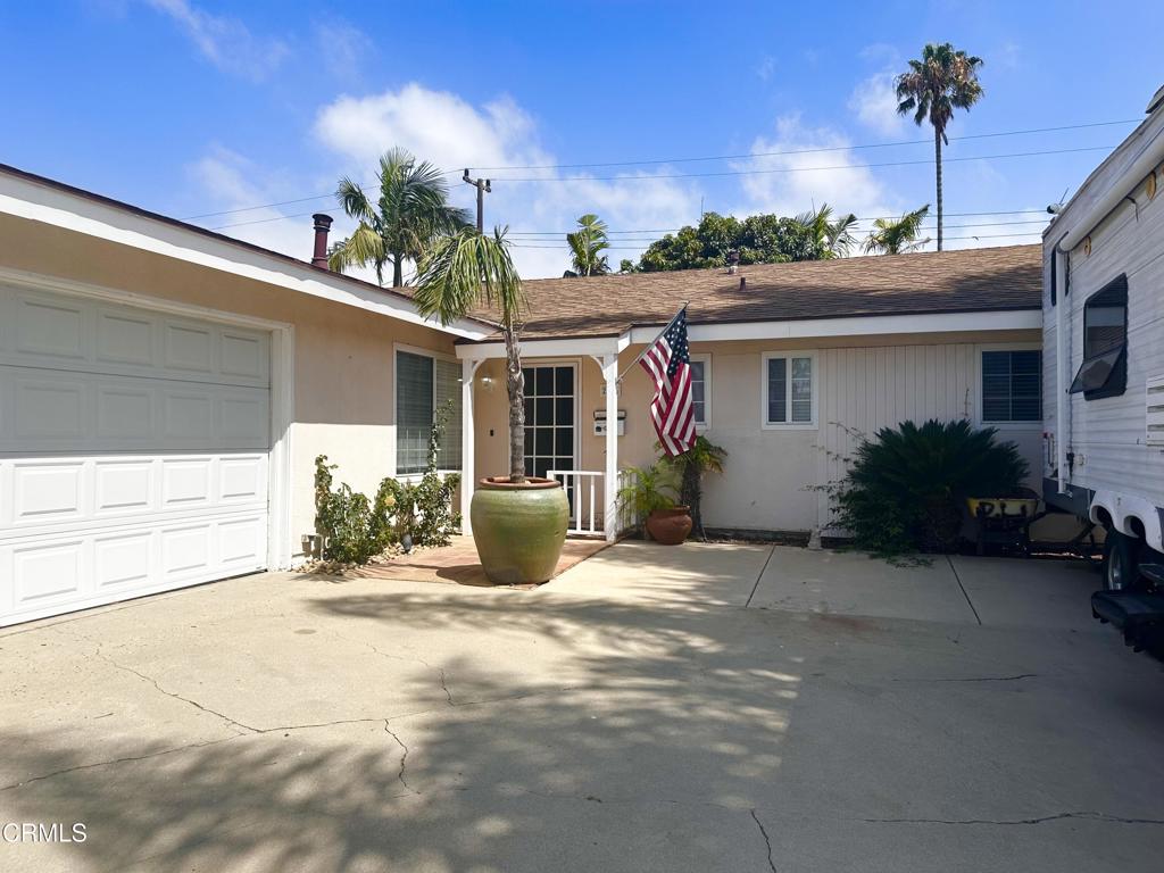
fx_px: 807
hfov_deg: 71.6
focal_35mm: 24
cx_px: 582
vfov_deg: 56.8
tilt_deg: +3.3
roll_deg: -0.5
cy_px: 436
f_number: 1.78
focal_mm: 6.86
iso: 80
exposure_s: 1/5263
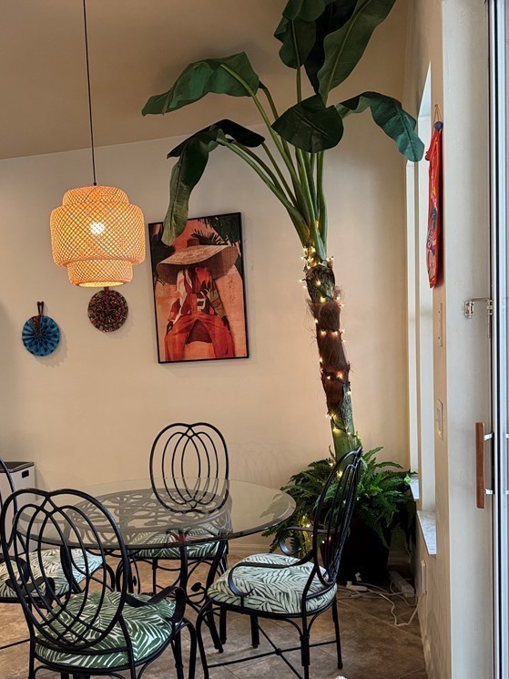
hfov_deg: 42.7
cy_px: 406
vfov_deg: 55.0
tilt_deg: -2.9
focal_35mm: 33
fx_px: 647
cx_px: 197
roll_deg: +3.3
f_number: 1.78
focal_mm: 6.76
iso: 400
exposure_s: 1/60
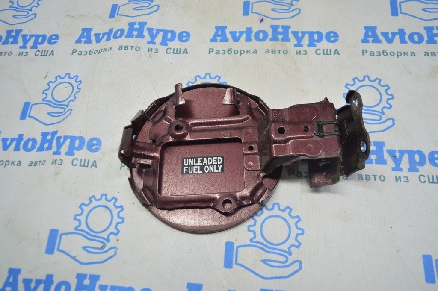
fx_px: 328
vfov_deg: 47.9
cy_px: 146
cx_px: 219
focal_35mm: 27
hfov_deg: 67.4
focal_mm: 18
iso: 400
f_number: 3.5
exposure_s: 1/40
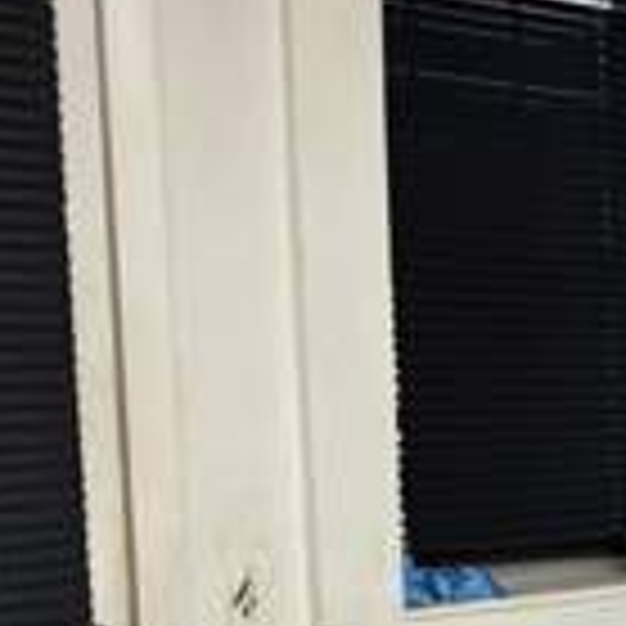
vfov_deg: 16.0
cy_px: 658
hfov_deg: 15.5
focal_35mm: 106
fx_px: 2169
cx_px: 851
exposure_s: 1/40
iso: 400
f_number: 1.6
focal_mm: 5.96
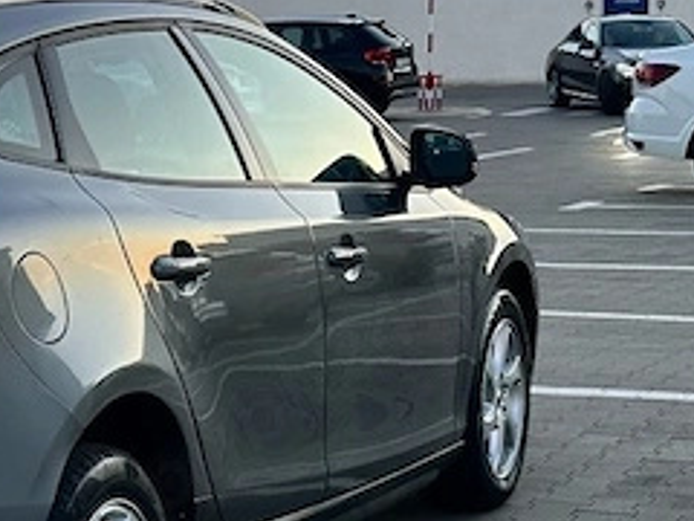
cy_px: 388
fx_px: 2406
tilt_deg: -8.7
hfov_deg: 16.1
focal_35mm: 120
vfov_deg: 12.3
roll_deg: +1.1
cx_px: -9
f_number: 1.78
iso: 100
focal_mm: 6.86
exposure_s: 1/55
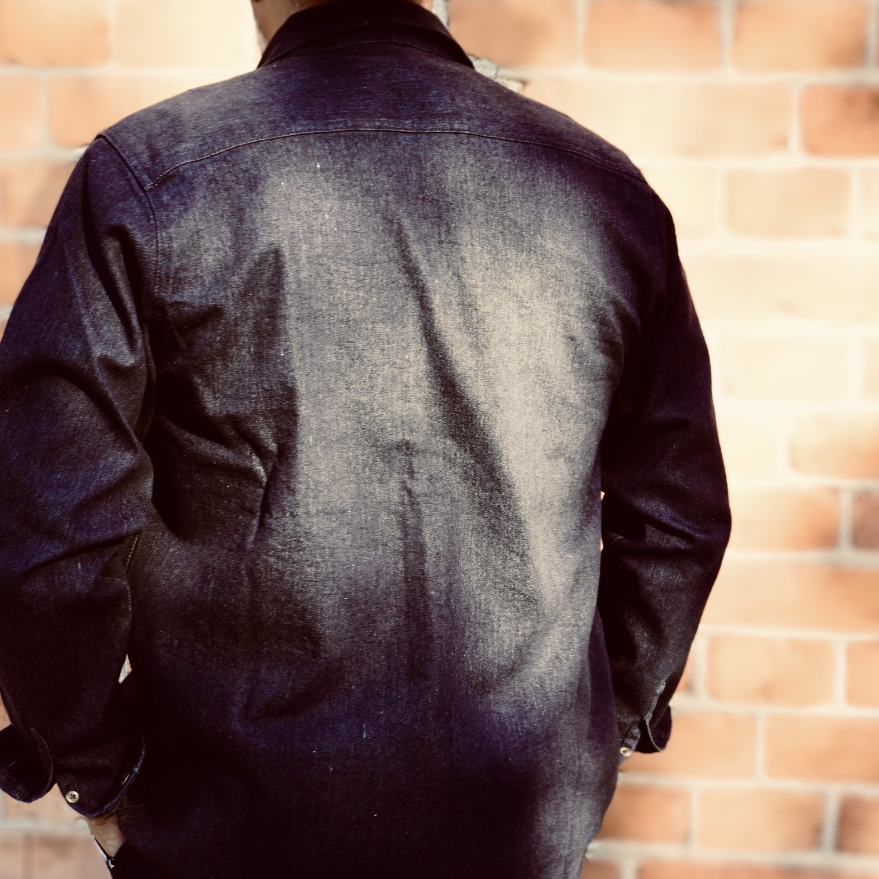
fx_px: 1609
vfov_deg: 30.6
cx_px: 393
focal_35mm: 56
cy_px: 454
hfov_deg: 30.5
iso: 200
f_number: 4.5
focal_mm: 26
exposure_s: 1/160
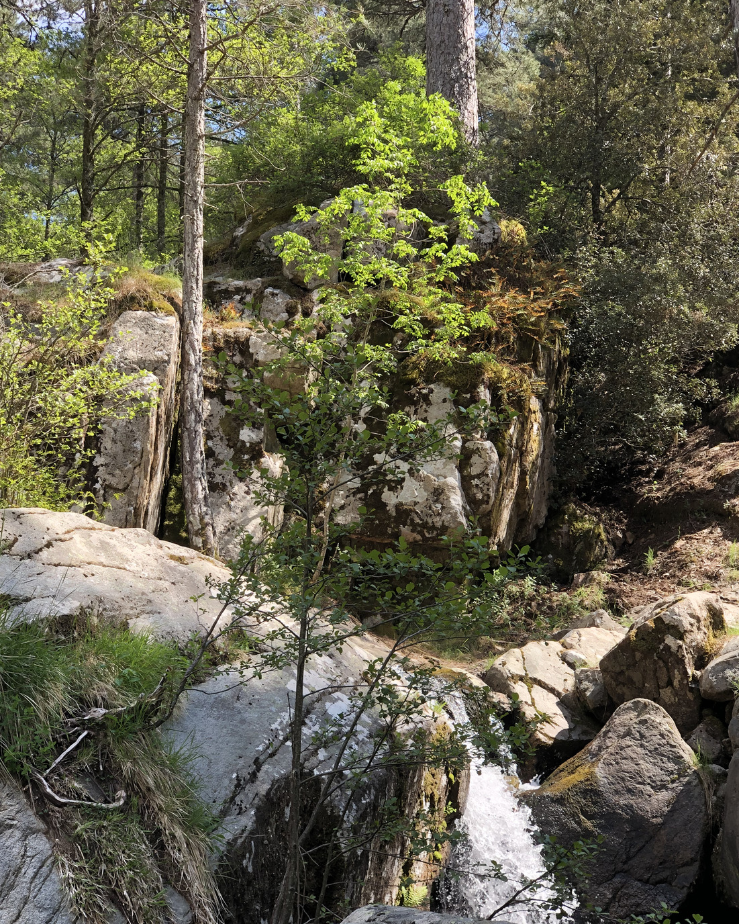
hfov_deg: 25.8
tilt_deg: +12.1
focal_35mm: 59
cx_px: 354
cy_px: 486
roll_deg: +1.4
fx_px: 1613
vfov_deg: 31.9
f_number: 2.4
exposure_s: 1/184
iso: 16
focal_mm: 6
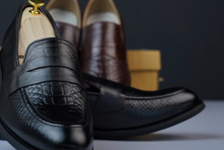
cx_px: 62
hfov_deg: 19.2
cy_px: 69
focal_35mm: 106
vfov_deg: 12.9
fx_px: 660
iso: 500
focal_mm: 70
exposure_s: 1/200
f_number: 6.3
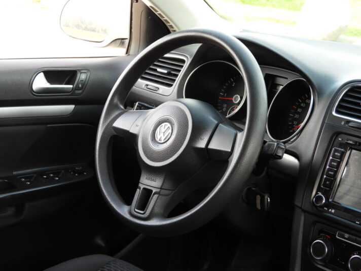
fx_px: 782
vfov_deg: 19.6
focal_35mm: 75
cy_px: 136
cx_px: 180
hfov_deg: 26.0
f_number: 3.5
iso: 100
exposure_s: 1/80
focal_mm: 13.5
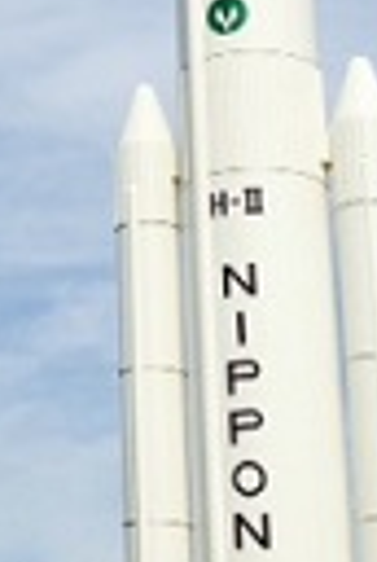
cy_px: -35
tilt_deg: +26.7
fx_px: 2140
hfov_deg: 9.7
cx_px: -250
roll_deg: -3.1
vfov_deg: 14.6
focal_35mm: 137
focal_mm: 4.12
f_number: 2.4
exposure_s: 1/3012
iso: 50
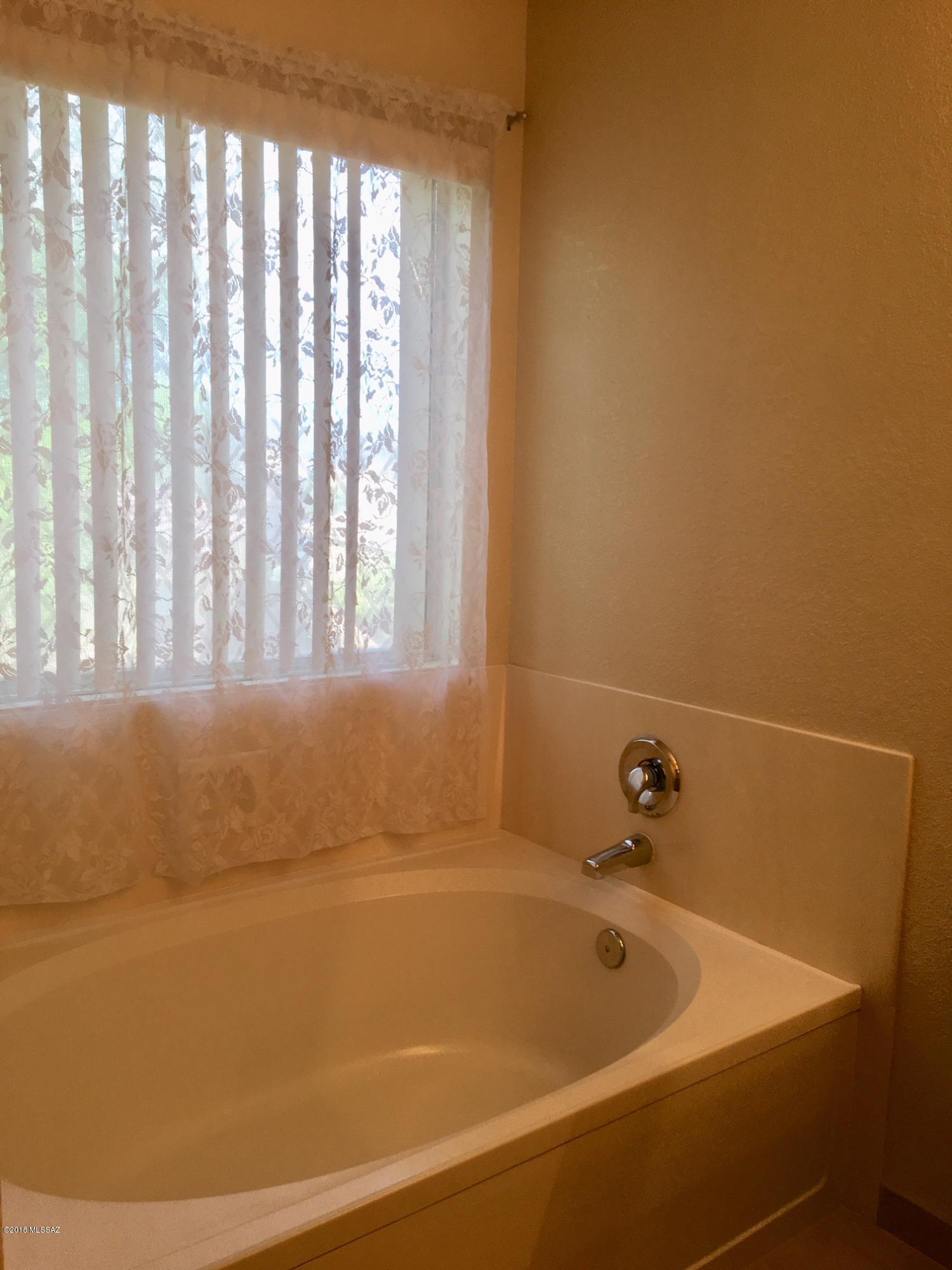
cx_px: 476
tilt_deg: -7.7
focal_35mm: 29
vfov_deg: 61.7
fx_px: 1063
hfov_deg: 48.2
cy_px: 635
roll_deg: -2.0
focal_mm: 4.15
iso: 32
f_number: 2.2
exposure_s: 1/60
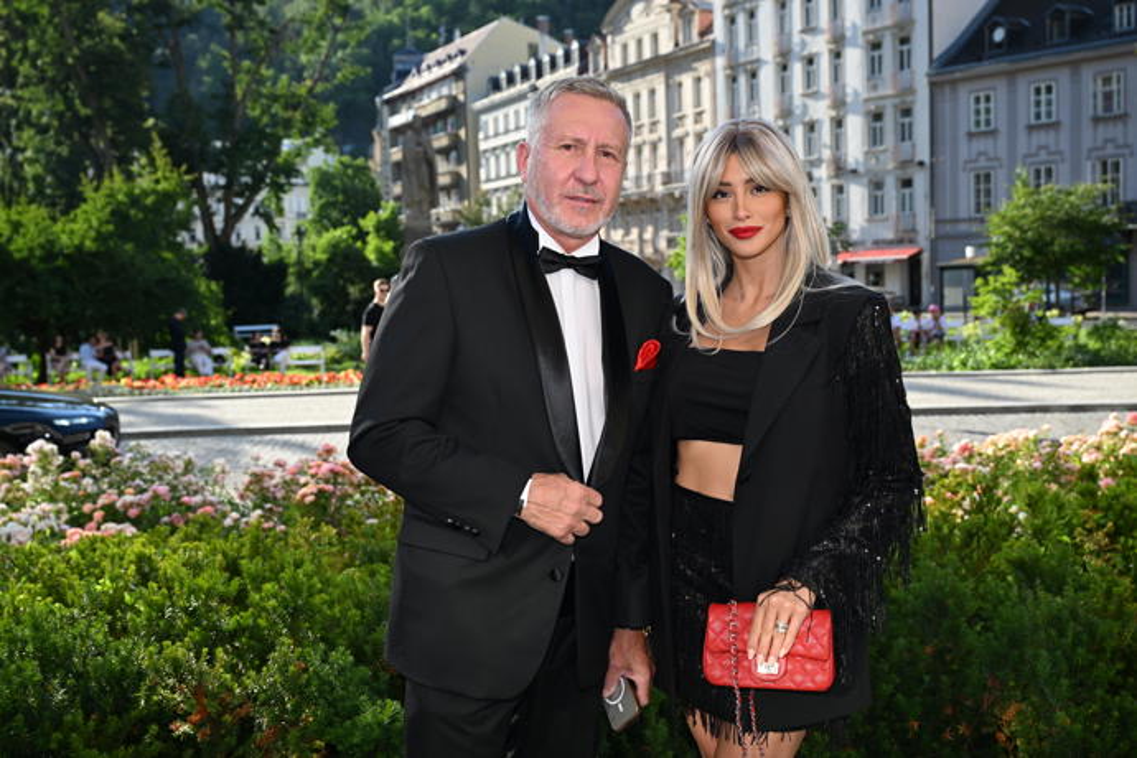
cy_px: 379
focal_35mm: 40
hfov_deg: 48.5
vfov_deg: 33.4
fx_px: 1263
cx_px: 568
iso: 250
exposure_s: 1/500
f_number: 5
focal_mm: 40
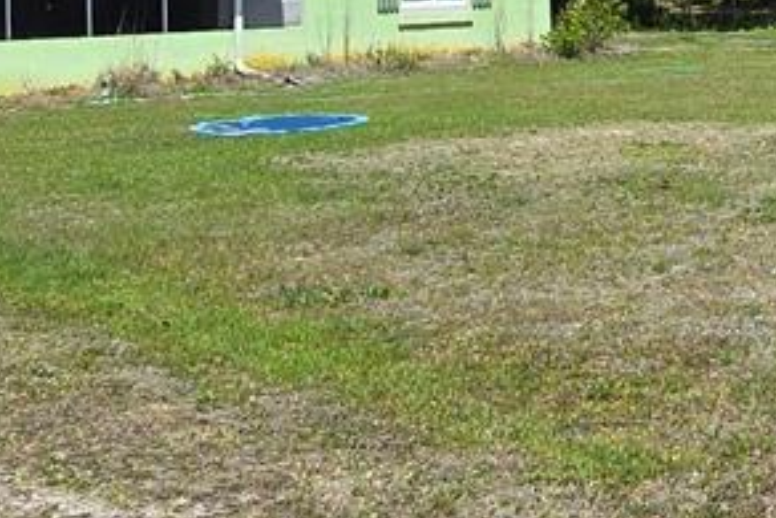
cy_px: -53
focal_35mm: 74
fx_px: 1596
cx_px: 707
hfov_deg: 26.4
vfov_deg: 17.8
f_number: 2.2
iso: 50
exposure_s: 1/3160
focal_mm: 2.2
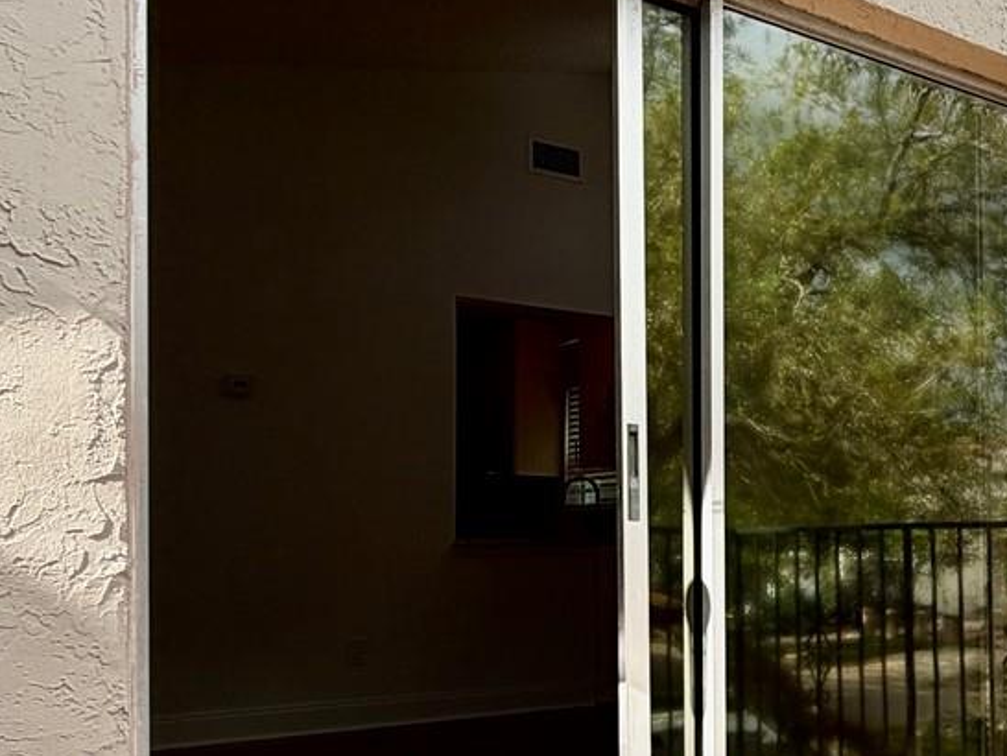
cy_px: 529
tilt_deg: +0.6
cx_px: 1075
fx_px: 1193
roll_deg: +0.4
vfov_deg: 34.7
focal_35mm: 41
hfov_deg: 38.7
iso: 40
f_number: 2.2
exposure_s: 1/527
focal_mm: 2.22
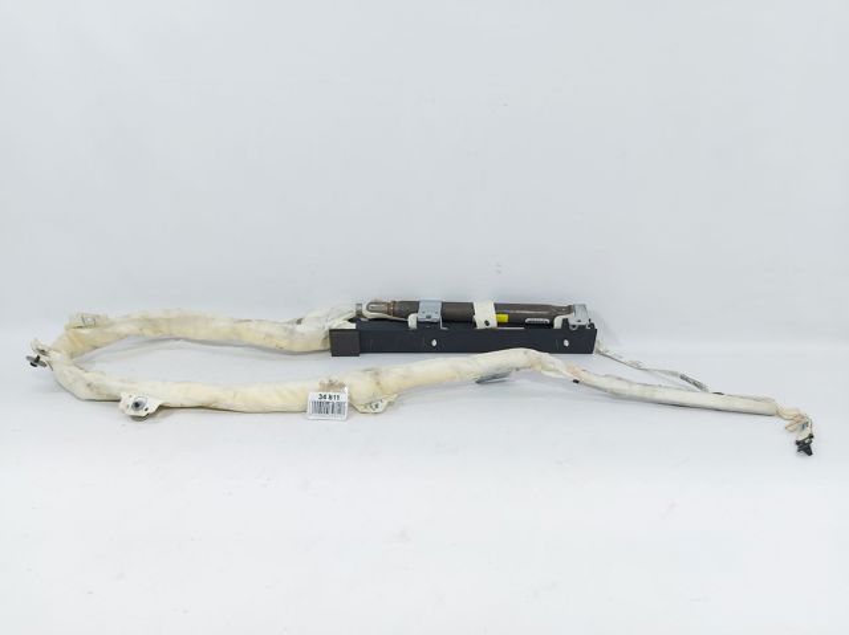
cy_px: 318
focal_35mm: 24
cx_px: 424
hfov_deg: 71.6
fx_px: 588
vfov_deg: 56.8
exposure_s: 1/50
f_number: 1.8
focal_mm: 5.23
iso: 40
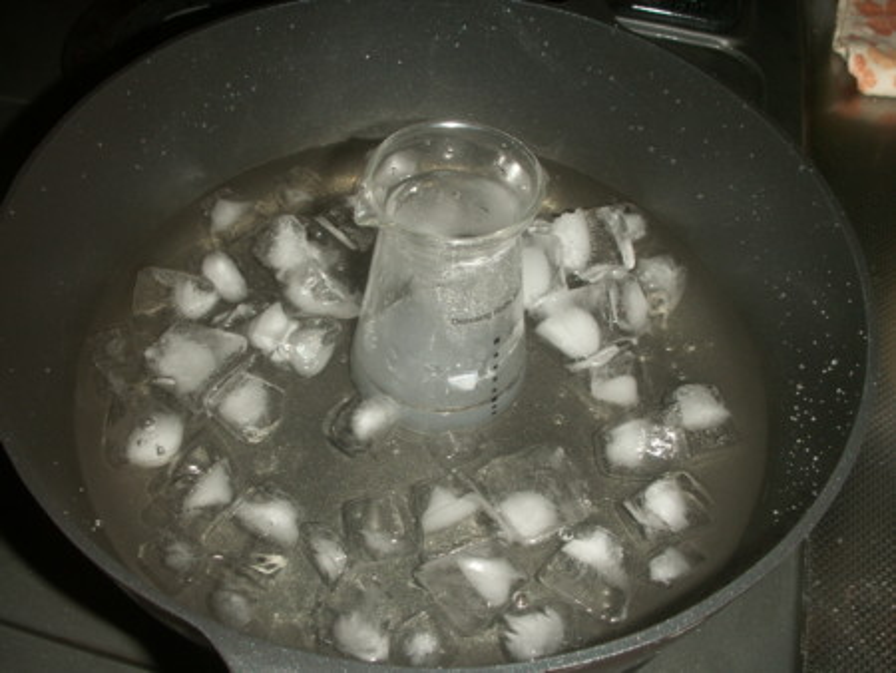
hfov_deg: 50.1
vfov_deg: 38.7
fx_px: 958
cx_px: 448
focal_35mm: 37
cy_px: 336
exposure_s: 1/40
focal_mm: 7.7
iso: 50
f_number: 7.1
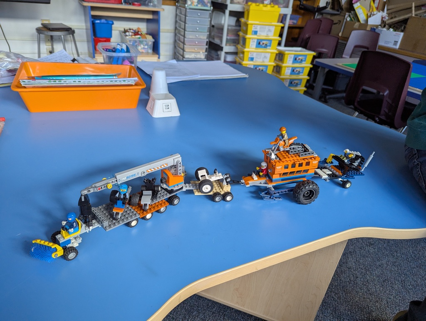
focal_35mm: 24
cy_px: 160
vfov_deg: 56.9
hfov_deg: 71.5
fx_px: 296
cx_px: 213
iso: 163
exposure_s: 1/108
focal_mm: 6.81
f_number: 1.85
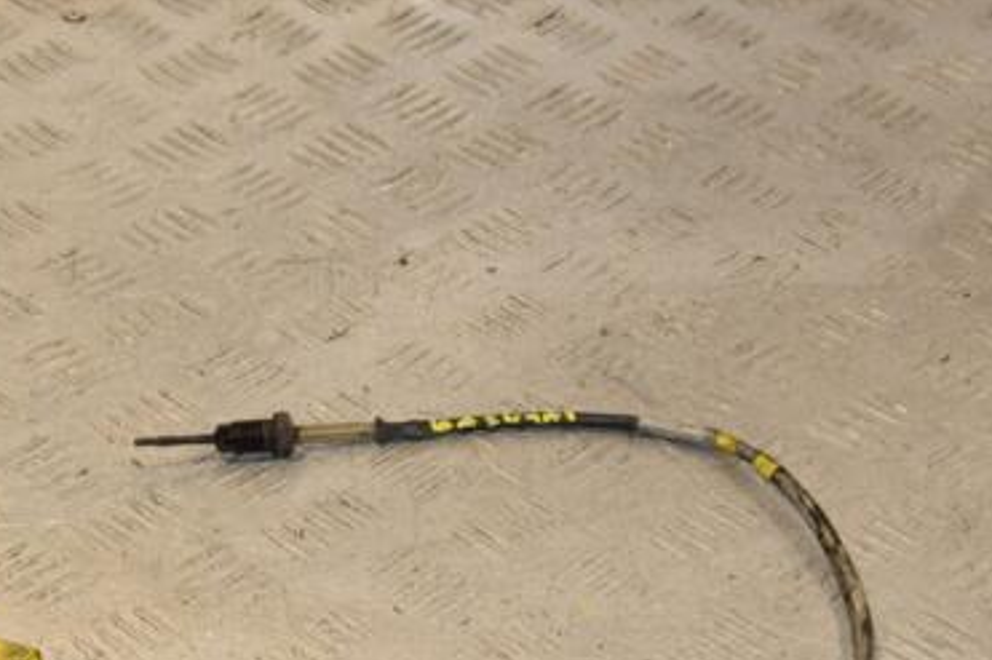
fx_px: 2809
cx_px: 425
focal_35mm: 102
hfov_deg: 20.0
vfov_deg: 13.3
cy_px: 529
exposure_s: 1/200
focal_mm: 42
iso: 800
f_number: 10
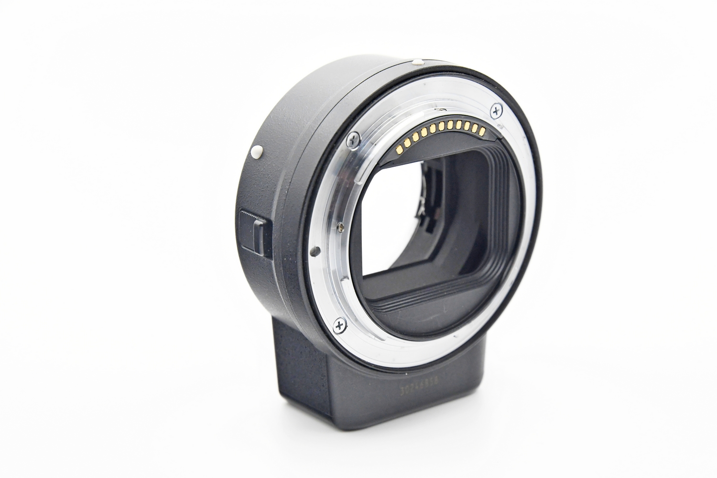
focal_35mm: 105
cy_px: 239
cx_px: 358
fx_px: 2091
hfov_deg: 19.5
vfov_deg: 13.0
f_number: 8
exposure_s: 1/100
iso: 1600
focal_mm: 70
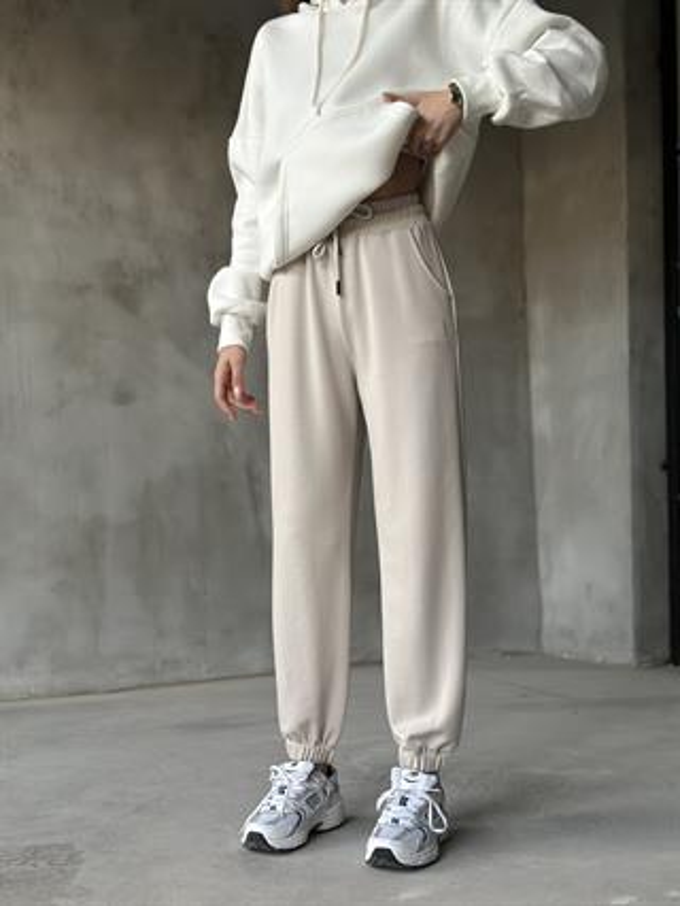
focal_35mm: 48
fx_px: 1256
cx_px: 340
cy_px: 453
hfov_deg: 30.3
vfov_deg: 39.6
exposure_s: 1/60
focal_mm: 6.86
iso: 160
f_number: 1.78
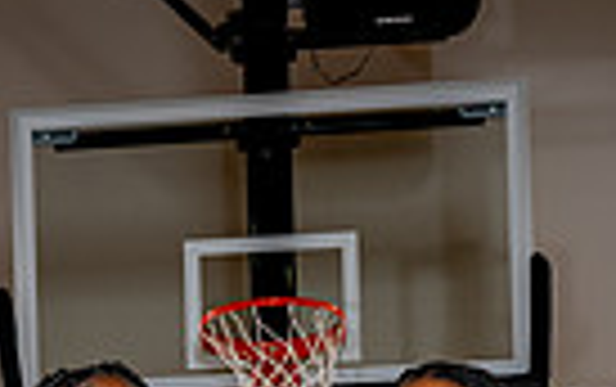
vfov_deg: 9.9
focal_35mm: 117
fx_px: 1967
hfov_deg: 17.7
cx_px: 166
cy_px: 914
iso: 200
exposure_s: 1/250
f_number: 5.6
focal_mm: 35
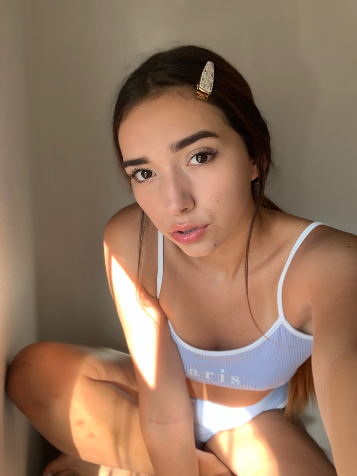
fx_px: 440
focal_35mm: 32
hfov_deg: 44.2
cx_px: 178
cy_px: 238
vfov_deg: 56.8
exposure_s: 1/81
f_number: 2.2
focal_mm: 2.87
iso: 64
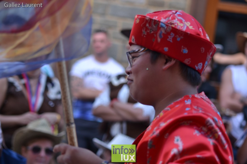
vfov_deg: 11.4
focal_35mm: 120
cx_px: 124
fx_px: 823
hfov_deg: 17.1
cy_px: 82
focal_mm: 80
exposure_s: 1/200
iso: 100
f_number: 2.8
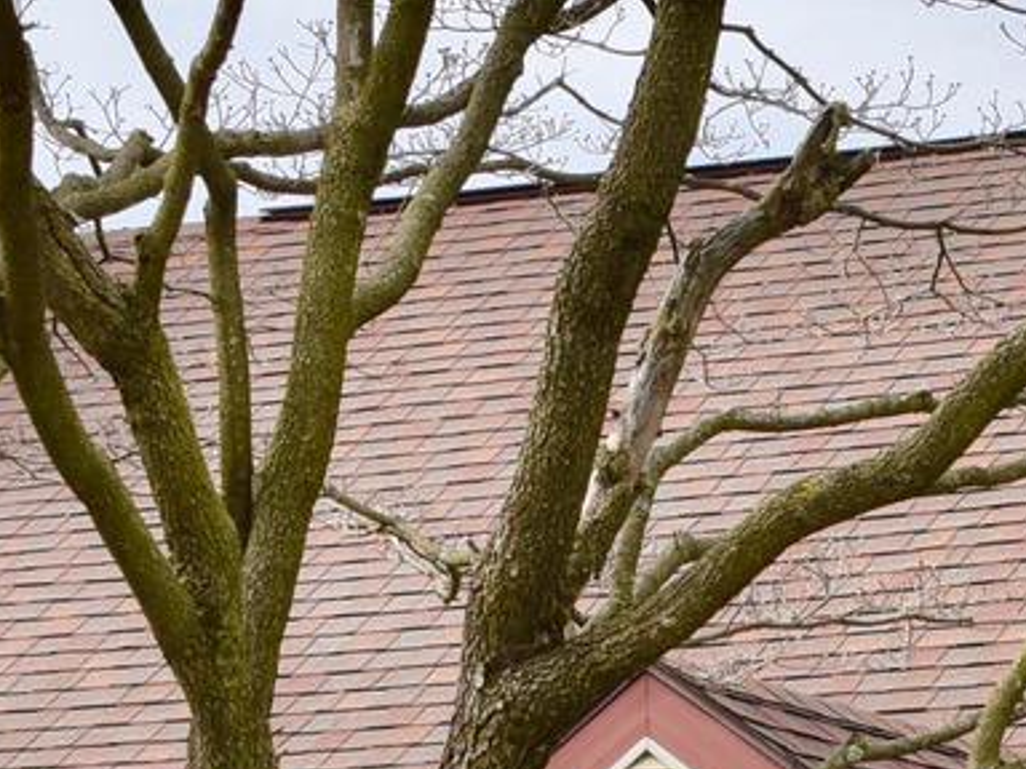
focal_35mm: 205
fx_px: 6076
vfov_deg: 7.2
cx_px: 1299
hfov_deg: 9.5
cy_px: 1011
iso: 200
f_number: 9
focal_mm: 40
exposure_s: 1/320
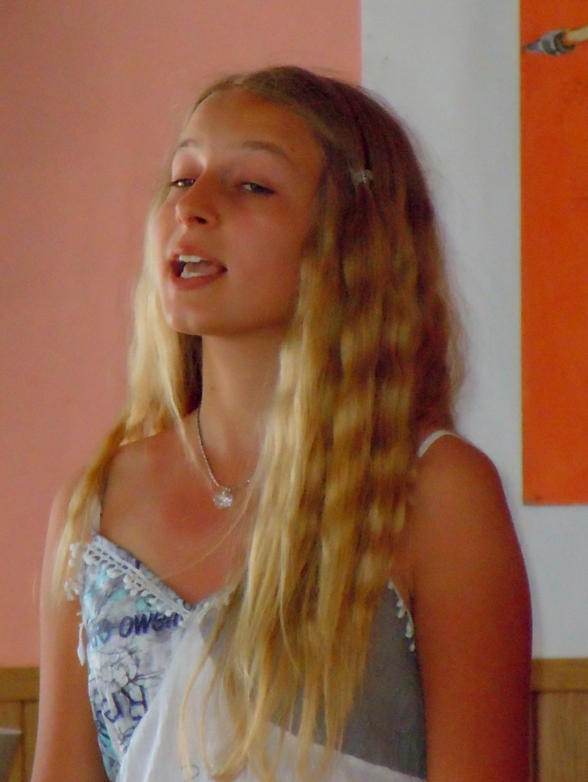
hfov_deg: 5.0
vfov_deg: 6.6
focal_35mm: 300
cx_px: 294
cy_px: 391
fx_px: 6788
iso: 1000
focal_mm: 54
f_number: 5.6
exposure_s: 1/100
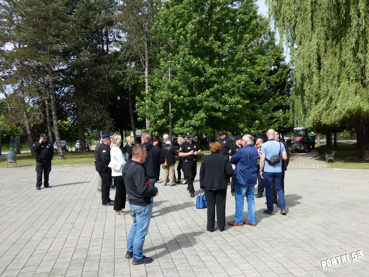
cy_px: 138
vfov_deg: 46.8
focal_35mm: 30
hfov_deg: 60.0
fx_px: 320
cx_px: 184
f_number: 3.3
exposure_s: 1/640
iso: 80
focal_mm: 5.3
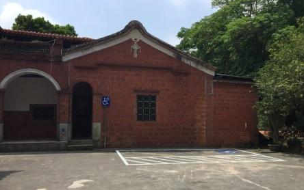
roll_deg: -0.8
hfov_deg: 61.2
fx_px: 257
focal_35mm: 31
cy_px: 109
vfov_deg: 40.5
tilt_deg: +2.3
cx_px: 153
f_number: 2.2
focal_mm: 4.15
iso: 32
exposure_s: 1/1799
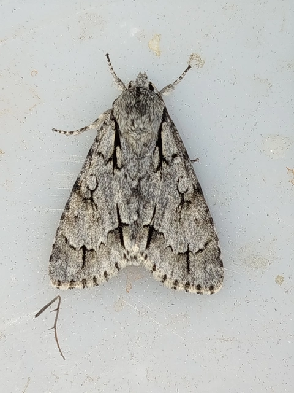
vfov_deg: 21.5
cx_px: 147
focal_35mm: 91
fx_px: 1031
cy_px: 196
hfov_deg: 16.2
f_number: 1.7
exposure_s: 1/50
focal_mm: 5.31
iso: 64
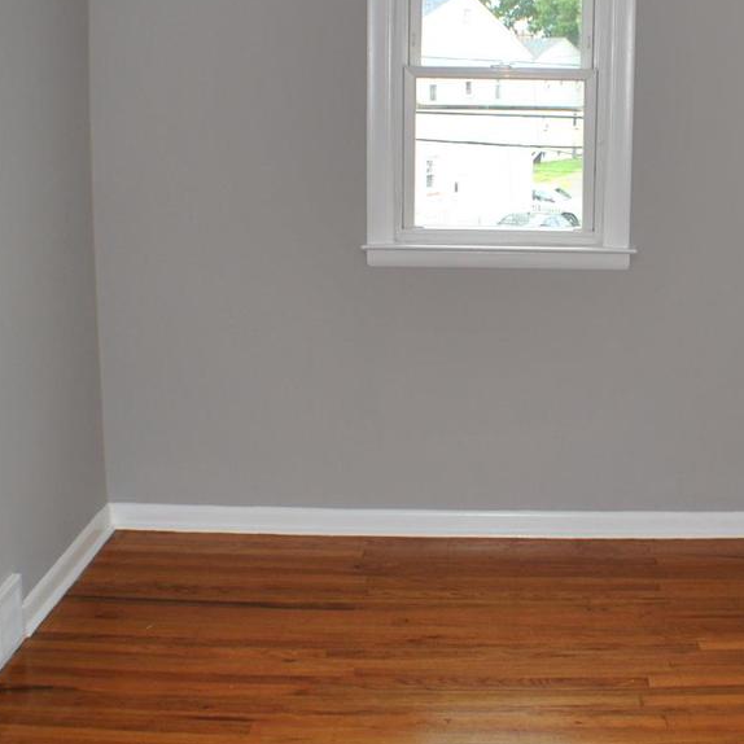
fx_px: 1556
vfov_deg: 26.8
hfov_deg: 26.6
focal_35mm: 64
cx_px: 530
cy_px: 277
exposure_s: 1/60
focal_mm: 20
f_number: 3.8
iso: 200
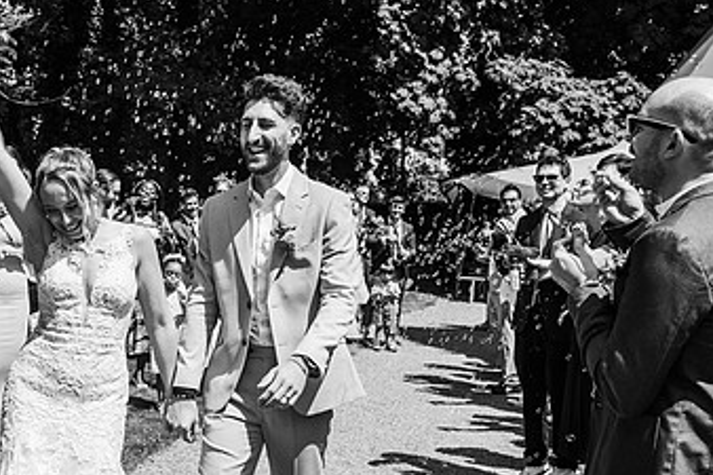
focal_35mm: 60
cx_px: 137
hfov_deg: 32.5
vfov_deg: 22.5
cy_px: 312
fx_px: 1188
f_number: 4.5
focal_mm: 35
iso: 100
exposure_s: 1/1250
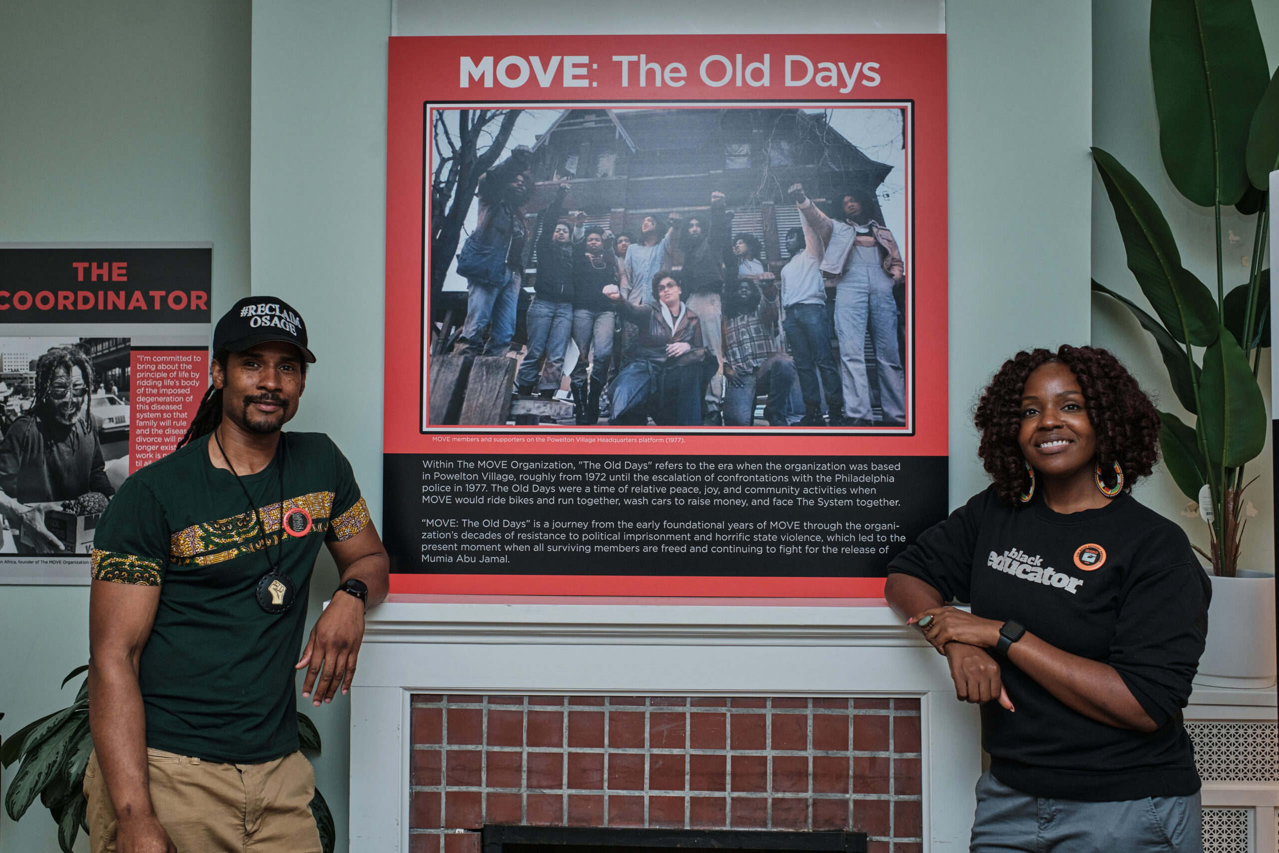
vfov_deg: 37.9
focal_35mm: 35
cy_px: 426
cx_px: 640
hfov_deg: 54.4
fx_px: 1243
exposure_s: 1/180
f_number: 3.6
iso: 800
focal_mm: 23
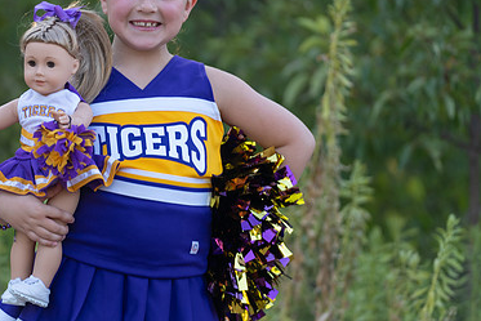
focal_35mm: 210
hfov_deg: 9.8
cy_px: 127
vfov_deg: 6.5
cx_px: 141
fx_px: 2807
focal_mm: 135
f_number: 2.8
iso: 200
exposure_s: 1/320
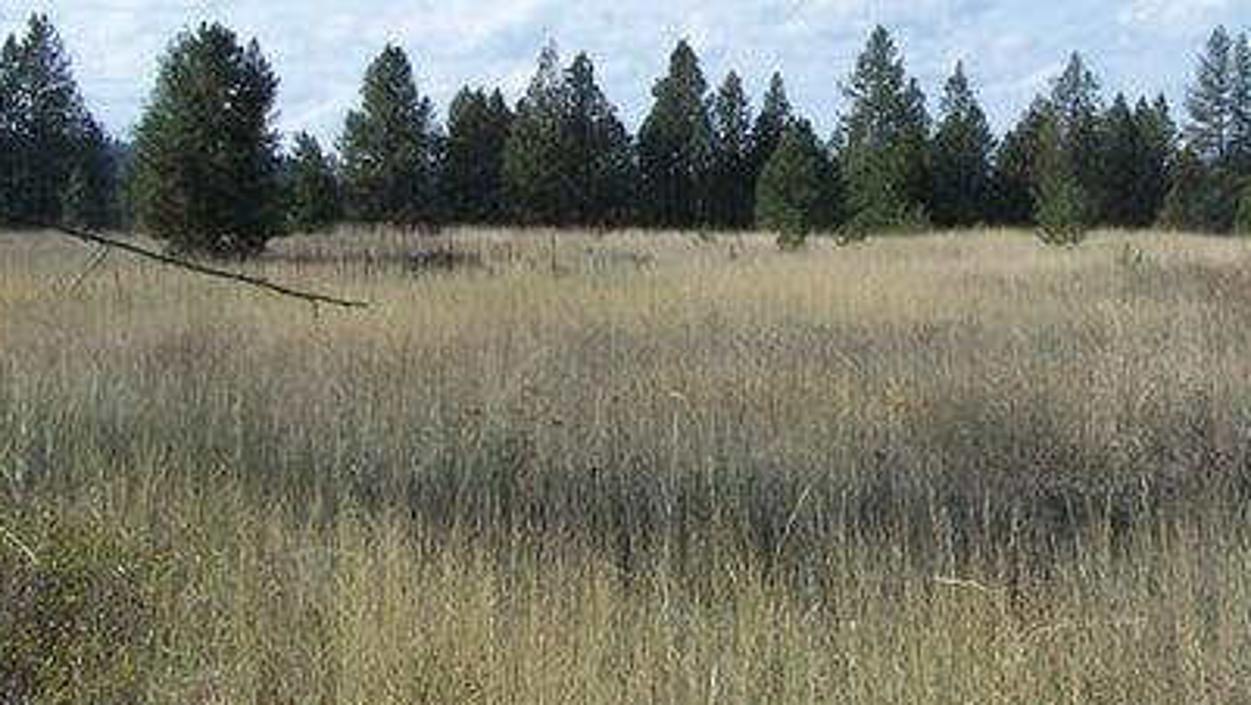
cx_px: 833
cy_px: 150
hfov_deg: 31.6
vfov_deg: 18.1
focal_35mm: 66
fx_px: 2190
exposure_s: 1/750
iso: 80
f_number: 4
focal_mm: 6.3
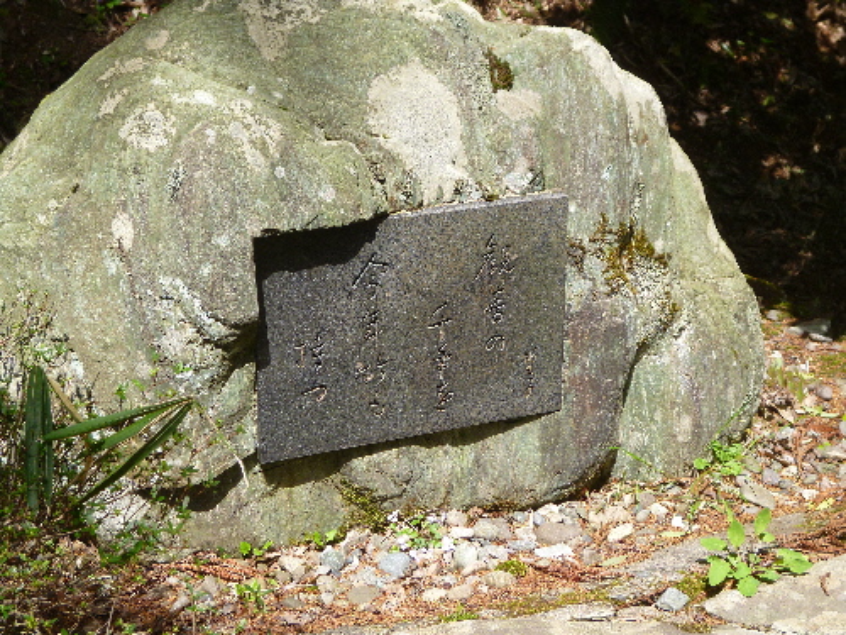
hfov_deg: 35.5
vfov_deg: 27.0
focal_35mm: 54
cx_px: 423
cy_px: 318
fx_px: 1320
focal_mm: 9.6
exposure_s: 1/320
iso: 100
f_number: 3.6
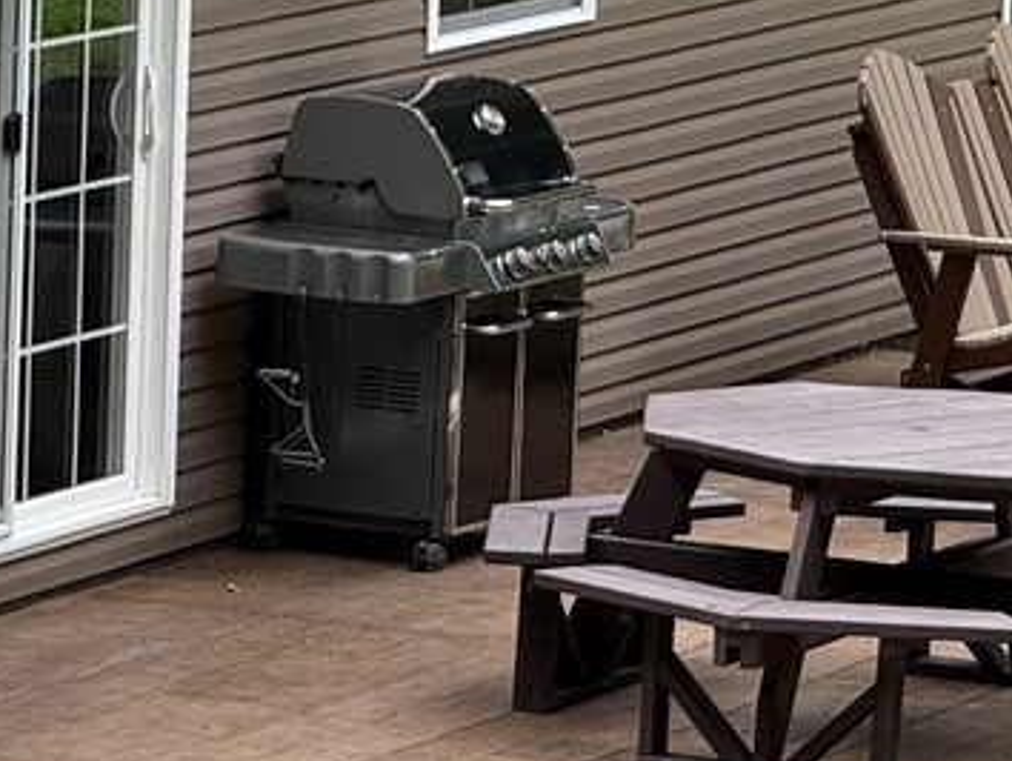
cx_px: 1312
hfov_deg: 5.7
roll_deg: -2.7
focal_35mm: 347
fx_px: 10151
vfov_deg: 4.3
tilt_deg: -6.5
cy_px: 112
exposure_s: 1/239
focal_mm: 15.66
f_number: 2.8
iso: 50
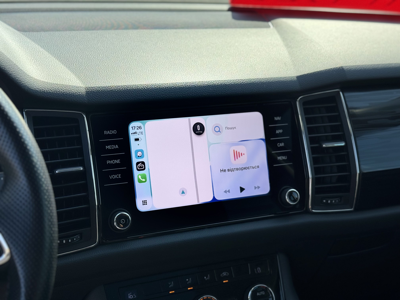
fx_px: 555
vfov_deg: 30.3
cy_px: 150
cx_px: 200
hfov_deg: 39.7
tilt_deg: -21.1
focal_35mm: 48
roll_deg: -1.9
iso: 64
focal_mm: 6.76
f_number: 1.78
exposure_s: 1/1560
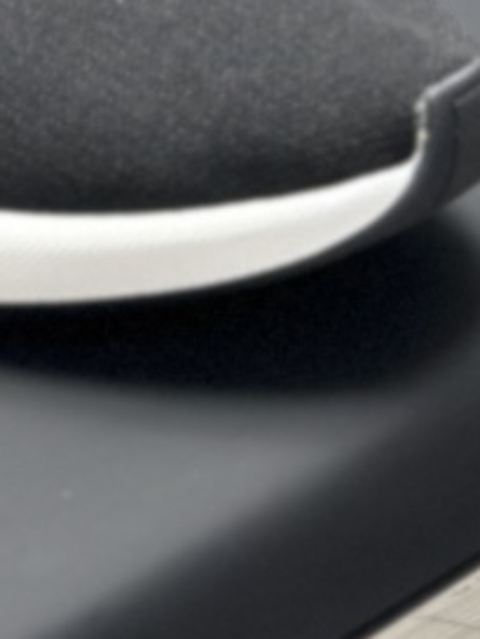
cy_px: -693
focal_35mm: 253
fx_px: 4674
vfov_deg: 7.5
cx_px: -21
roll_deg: +1.2
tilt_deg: -17.4
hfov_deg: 5.9
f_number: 1.78
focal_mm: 6.86
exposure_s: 1/50
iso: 200
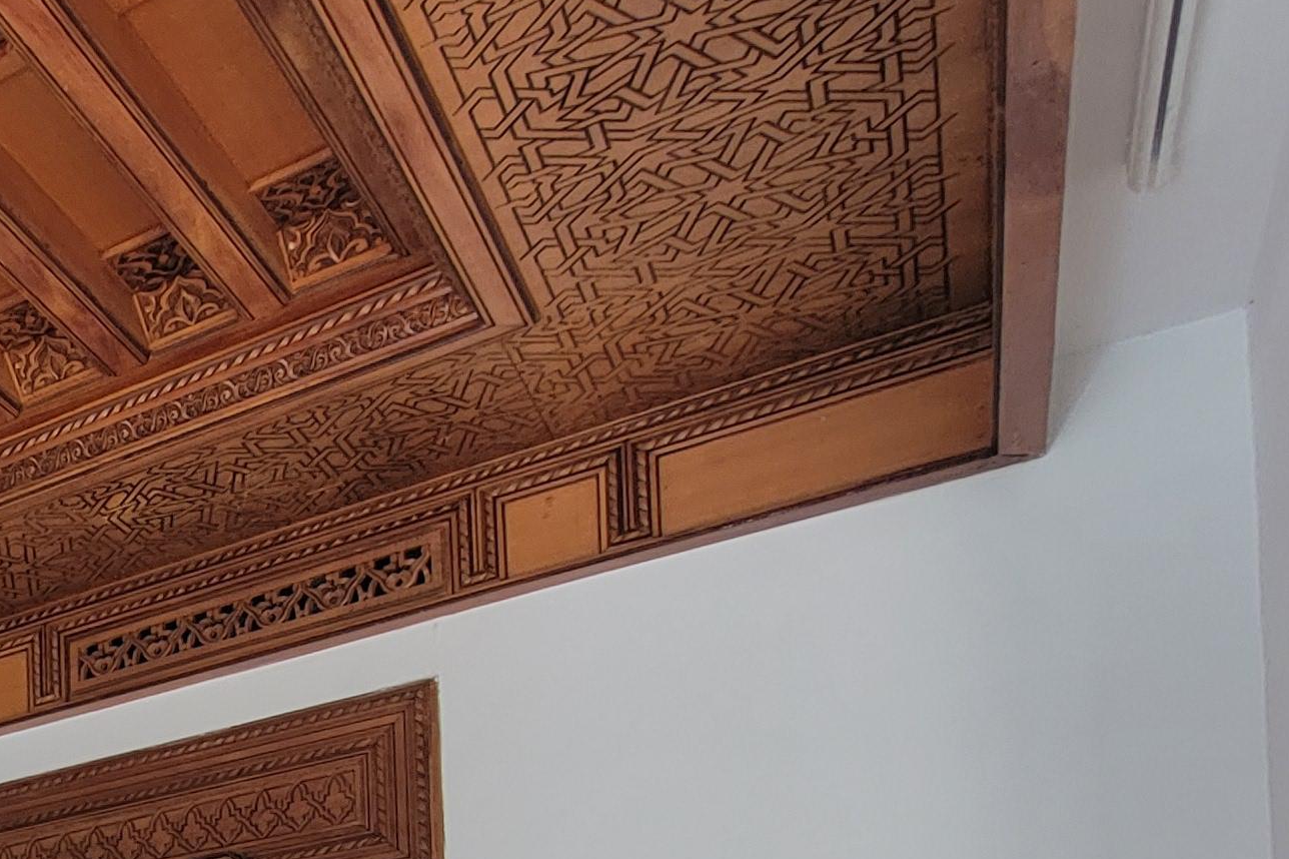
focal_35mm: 42
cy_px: 1237
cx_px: -516
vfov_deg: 25.3
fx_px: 1503
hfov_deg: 31.3
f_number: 2.2
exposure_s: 1/60
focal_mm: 2.2
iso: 80
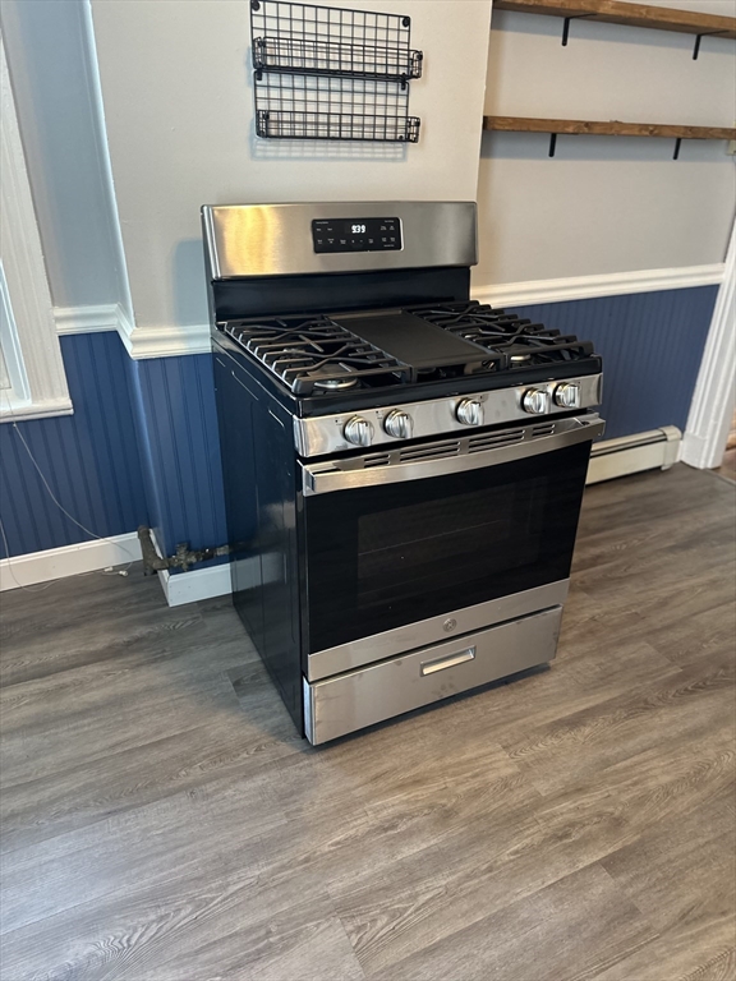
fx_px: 680
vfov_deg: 71.6
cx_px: 368
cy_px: 490
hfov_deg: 56.8
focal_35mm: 24
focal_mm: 6.86
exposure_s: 1/60
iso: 250
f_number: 1.78
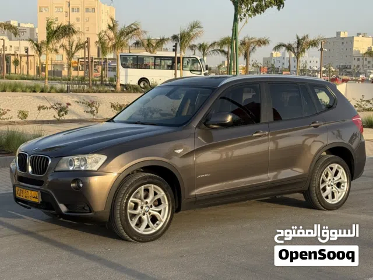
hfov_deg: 39.7
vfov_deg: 30.3
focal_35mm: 48
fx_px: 517
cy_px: 140
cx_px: 186
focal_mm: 6.76
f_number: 1.78
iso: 64
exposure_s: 1/1883
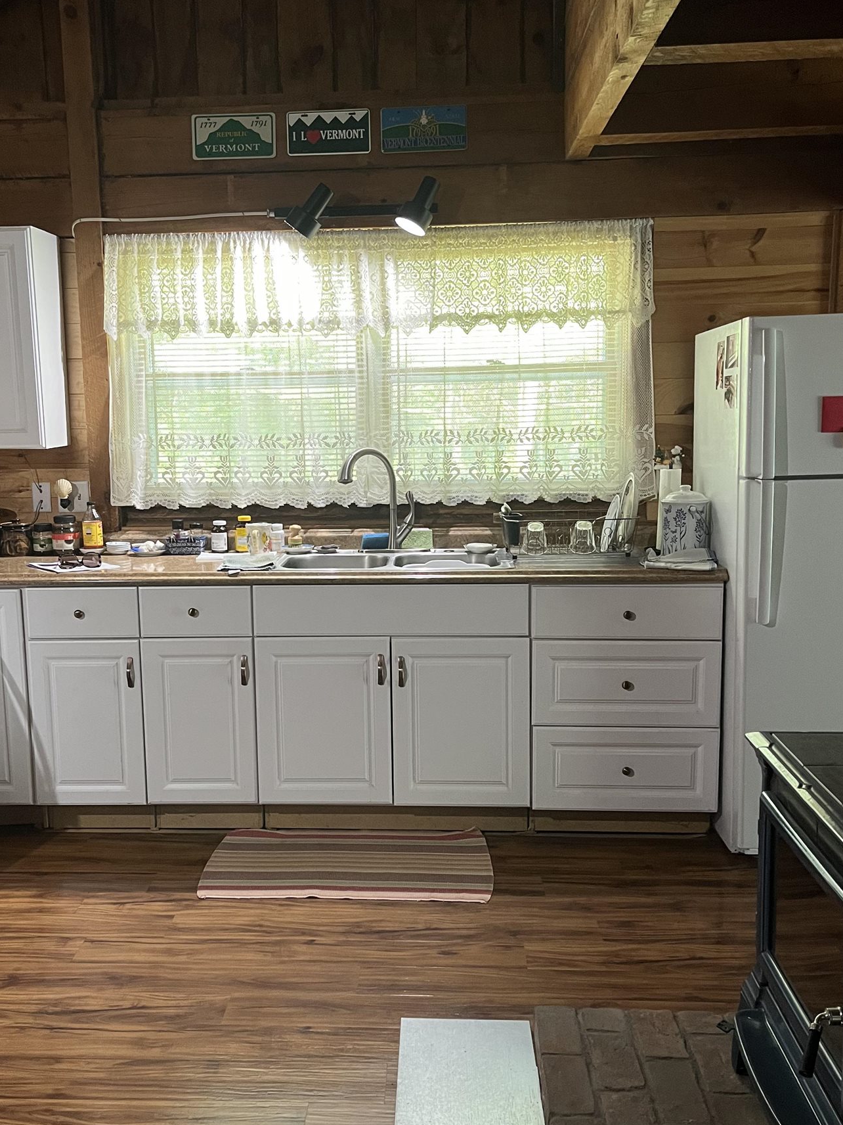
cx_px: 345
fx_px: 1136
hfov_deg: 40.6
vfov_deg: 52.6
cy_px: 575
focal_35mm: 35
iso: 320
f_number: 1.6
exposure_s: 1/60
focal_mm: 5.1
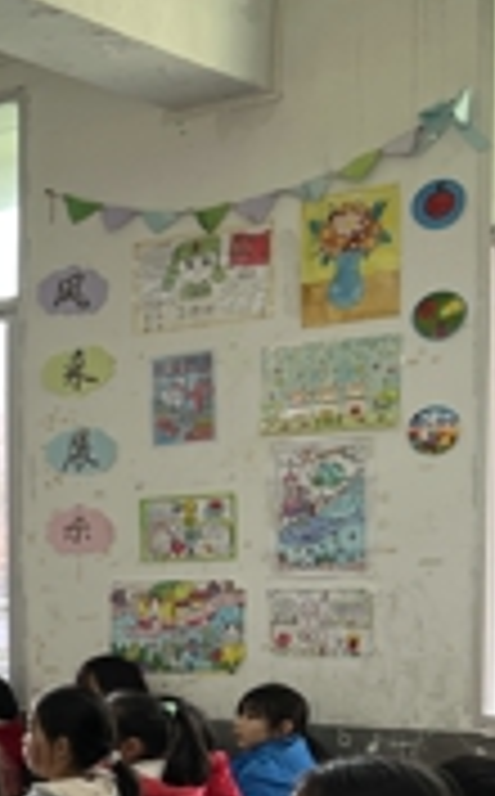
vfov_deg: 25.8
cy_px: 686
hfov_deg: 13.3
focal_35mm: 78
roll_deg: +1.5
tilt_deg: -5.4
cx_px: -616
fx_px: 1690
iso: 50
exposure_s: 1/121
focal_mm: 5.7
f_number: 1.5
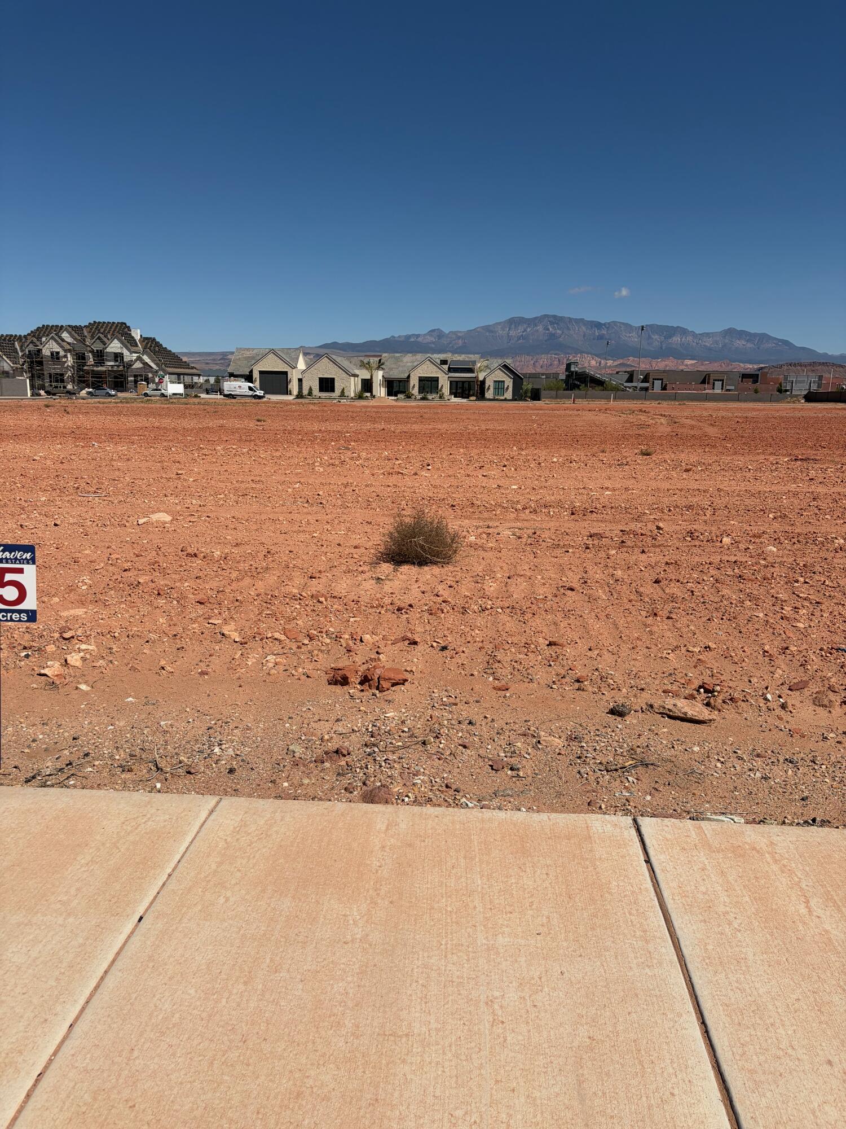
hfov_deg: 53.1
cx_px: 423
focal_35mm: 26
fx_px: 847
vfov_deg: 67.3
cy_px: 564
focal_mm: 5.96
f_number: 1.6
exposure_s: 1/8850
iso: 50
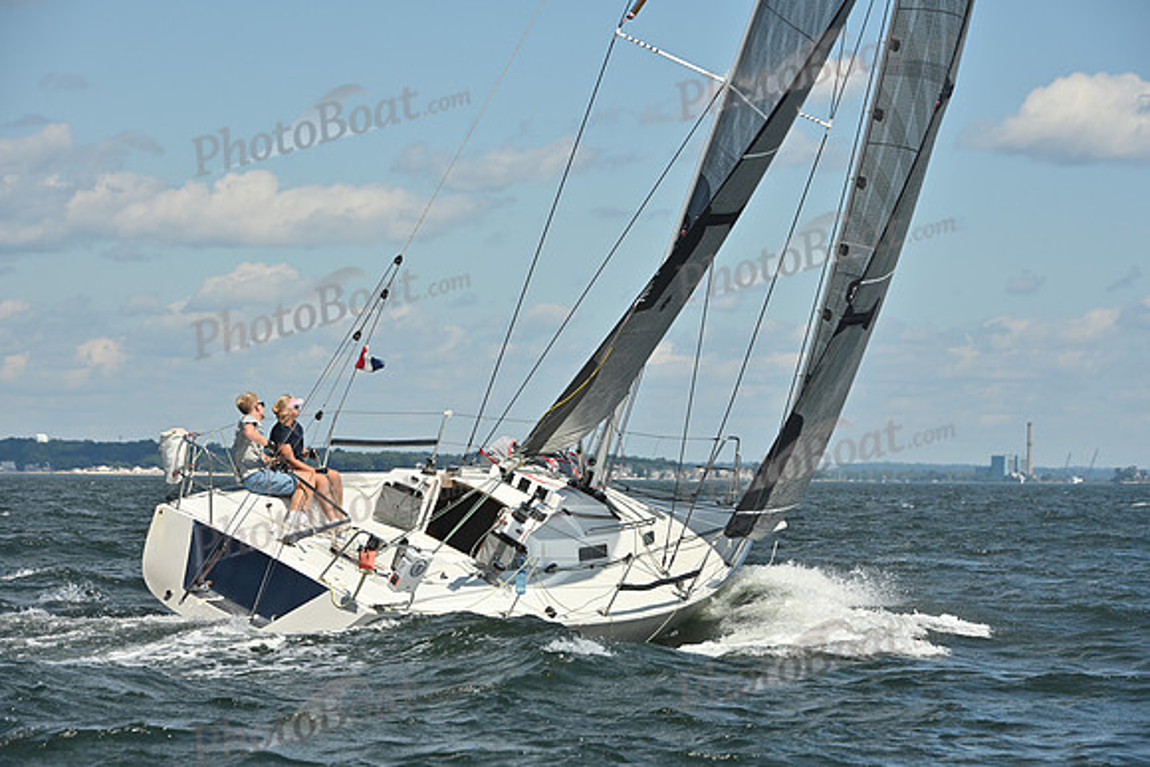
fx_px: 4793
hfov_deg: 13.7
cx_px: 575
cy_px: 384
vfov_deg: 9.2
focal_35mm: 150
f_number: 10
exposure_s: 1/1250
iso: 250
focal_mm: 150
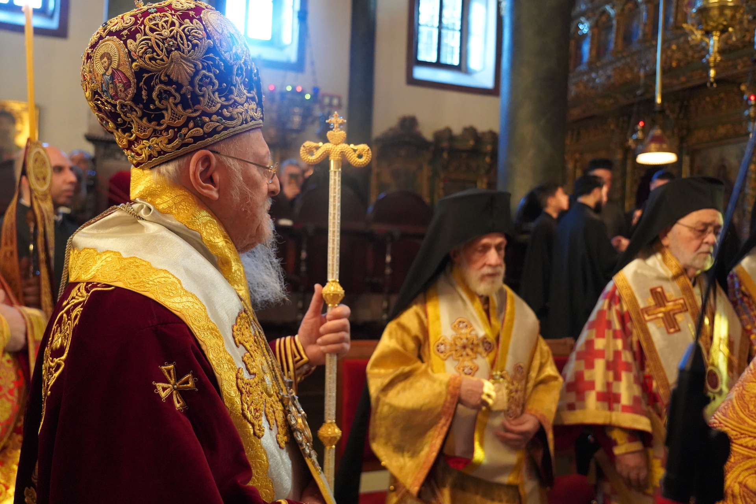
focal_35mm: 30
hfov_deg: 61.9
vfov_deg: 43.6
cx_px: 378
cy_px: 252
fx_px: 630
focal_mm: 30
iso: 10000
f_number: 4
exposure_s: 1/160
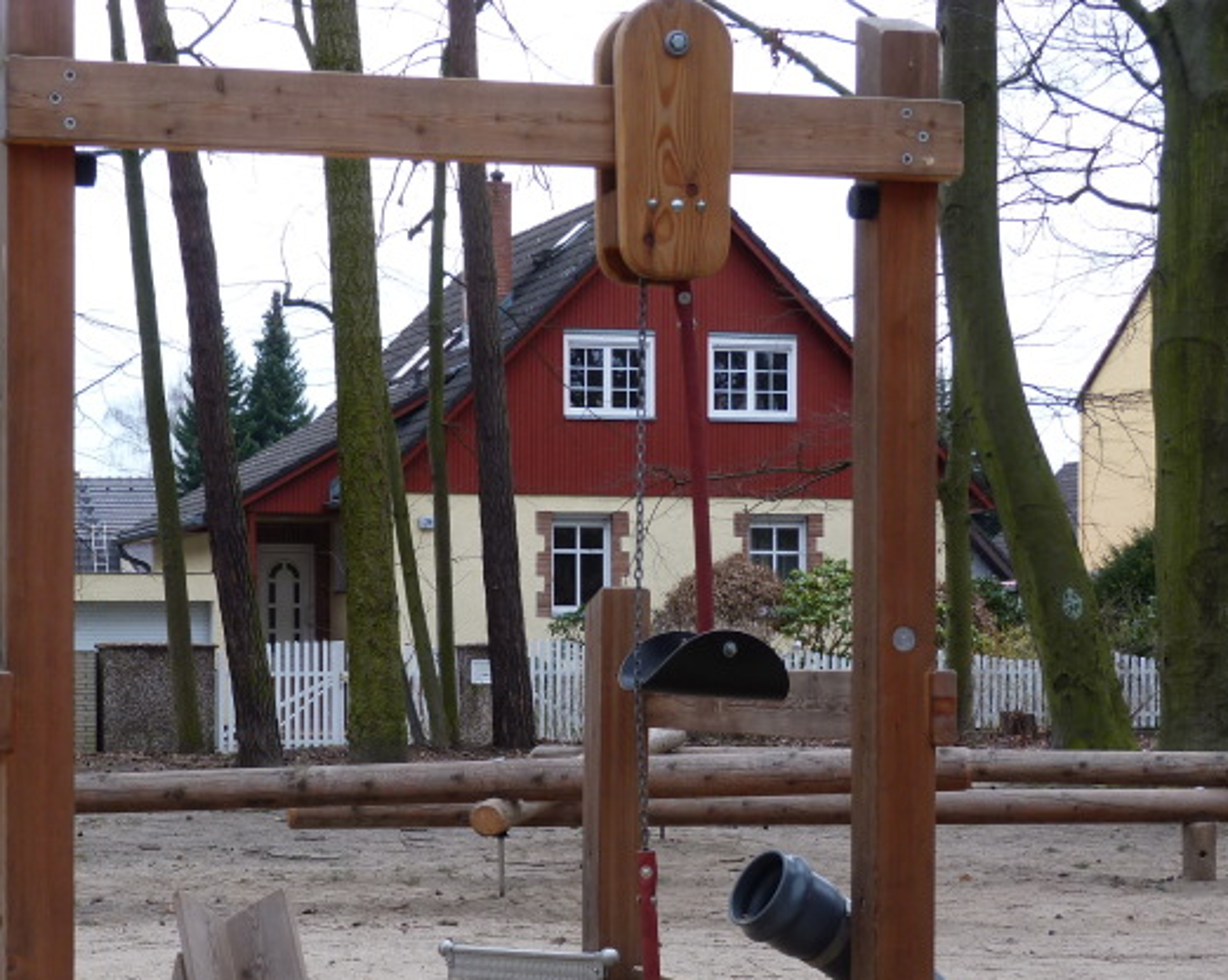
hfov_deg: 21.9
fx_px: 3160
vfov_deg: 17.6
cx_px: 412
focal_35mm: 87
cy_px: 702
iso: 80
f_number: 4
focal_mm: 10.5
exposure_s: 1/160
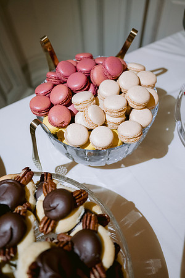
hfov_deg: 46.4
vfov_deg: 65.5
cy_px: 139
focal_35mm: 28
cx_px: 92
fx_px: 216
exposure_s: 1/60
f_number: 3.5
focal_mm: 28
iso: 1600
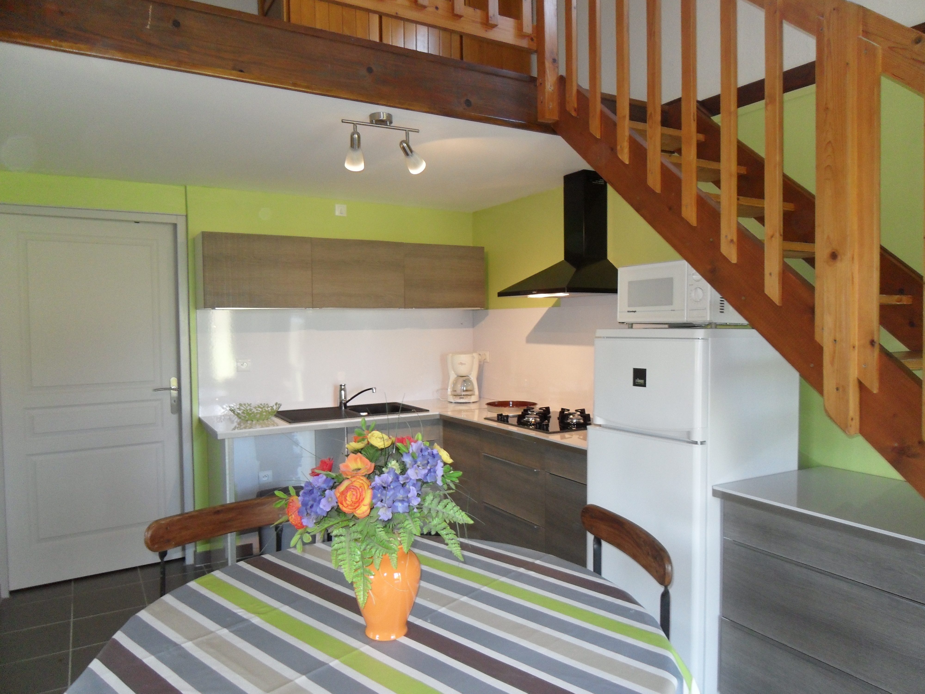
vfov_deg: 56.8
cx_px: 462
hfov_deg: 71.6
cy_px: 347
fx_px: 641
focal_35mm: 24
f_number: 2.8
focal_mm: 4.3
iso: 200
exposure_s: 1/30
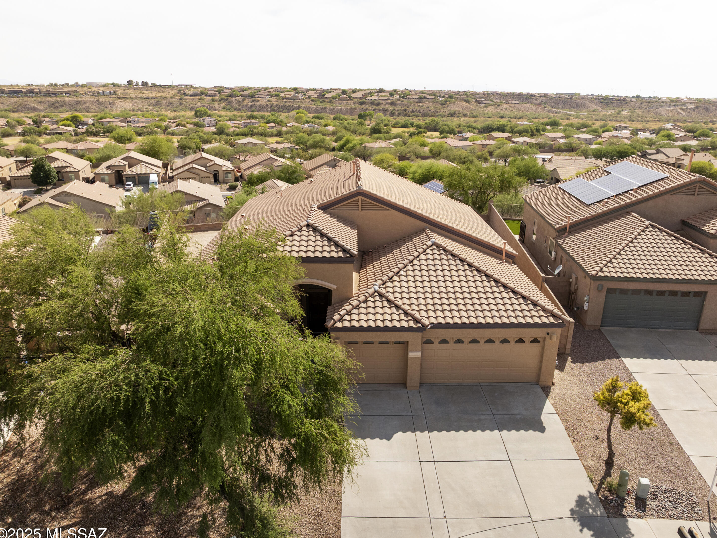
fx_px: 518
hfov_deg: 69.4
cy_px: 280
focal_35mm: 25
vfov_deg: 54.9
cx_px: 368
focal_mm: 12.29
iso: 400
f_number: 2.8
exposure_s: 1/80
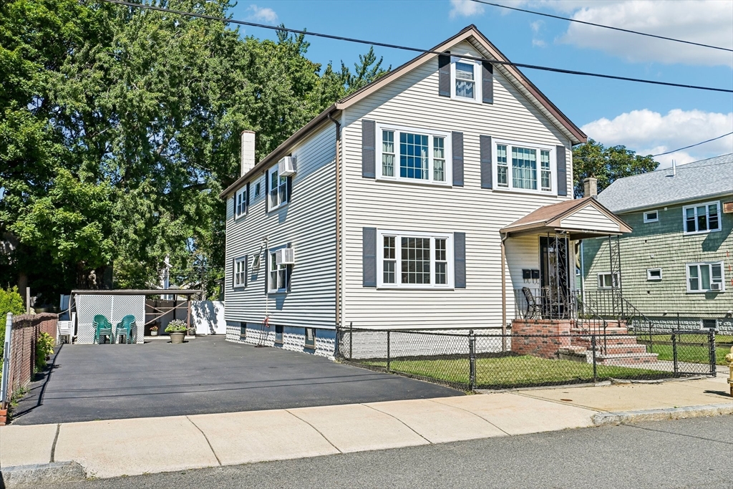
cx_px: 366
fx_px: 611
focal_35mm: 30
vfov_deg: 43.6
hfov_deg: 61.9
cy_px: 244
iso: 400
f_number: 8
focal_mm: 30
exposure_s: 1/1600
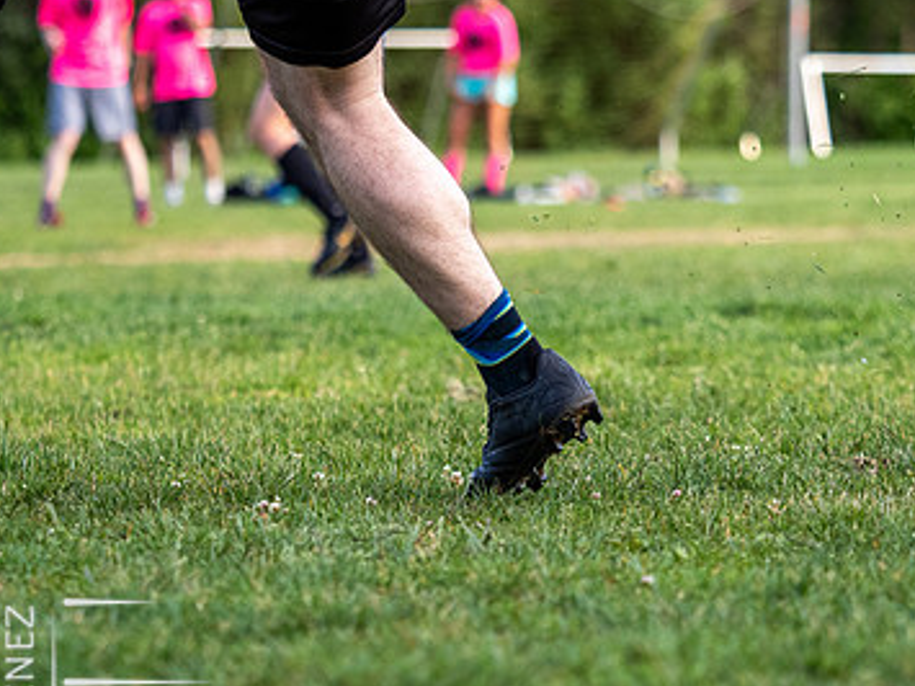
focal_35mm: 258
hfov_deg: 7.7
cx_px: 668
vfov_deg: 5.8
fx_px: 6817
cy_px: 318
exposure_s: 1/1250
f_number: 2.8
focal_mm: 79
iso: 400
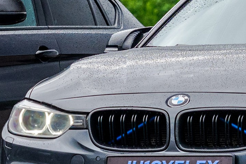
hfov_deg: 4.1
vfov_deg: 2.8
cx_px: 45
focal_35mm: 499
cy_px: 61
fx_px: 3411
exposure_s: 1/250
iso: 640
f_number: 4
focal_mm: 85
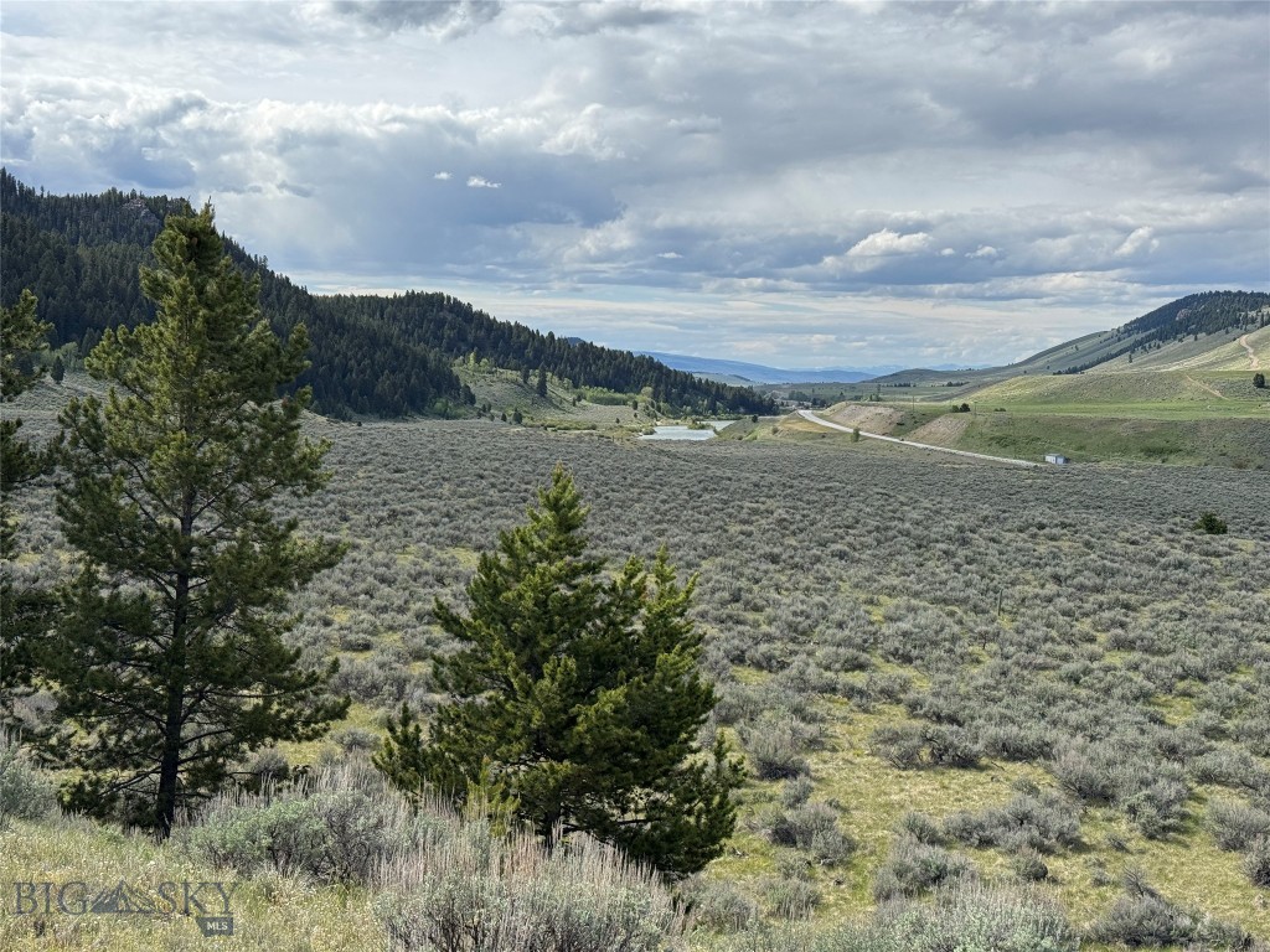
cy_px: 476
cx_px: 635
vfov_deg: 30.3
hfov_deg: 39.7
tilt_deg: -3.6
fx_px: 1761
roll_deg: -1.9
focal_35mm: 48
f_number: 1.78
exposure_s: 1/4975
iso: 64
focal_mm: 6.76
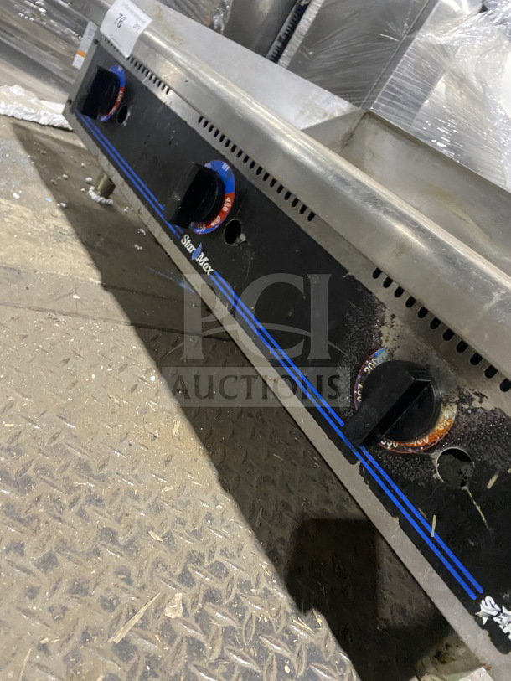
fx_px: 512
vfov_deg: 67.3
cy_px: 340
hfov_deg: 53.1
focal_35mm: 26
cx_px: 256
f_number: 1.8
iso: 640
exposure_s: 1/32
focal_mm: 4.25
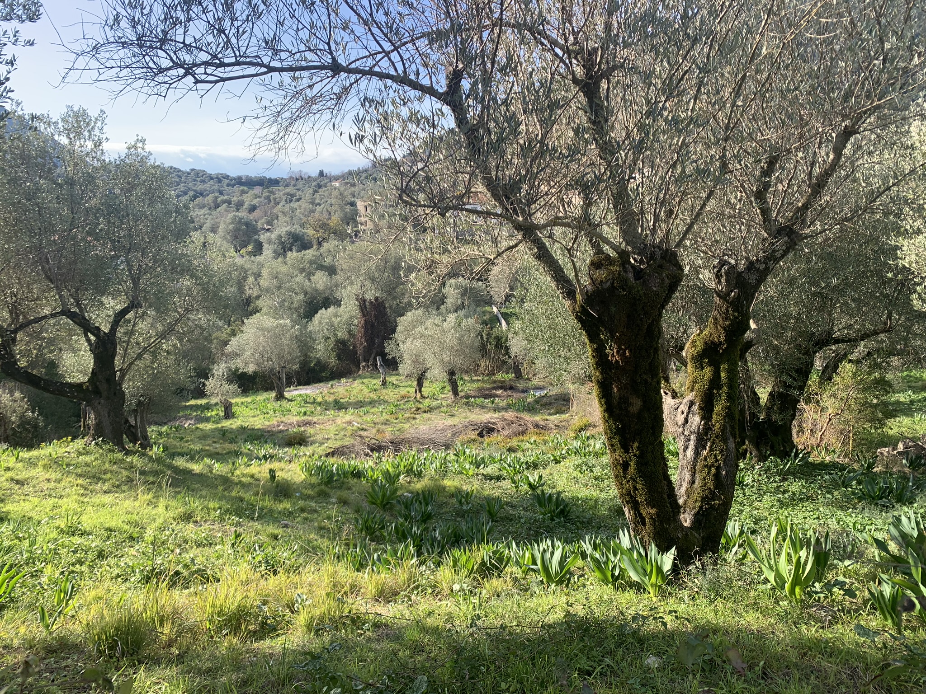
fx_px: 696
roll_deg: +0.3
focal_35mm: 26
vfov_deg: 53.1
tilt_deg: -6.8
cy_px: 347
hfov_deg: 67.3
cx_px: 463
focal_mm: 4.25
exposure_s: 1/701
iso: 25
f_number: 1.8
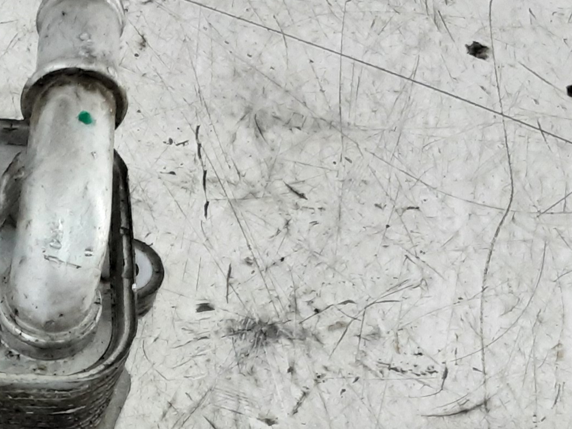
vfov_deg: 16.9
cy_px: 506
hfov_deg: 21.6
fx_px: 1388
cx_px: -111
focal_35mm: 84
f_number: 1.9
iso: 160
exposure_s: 1/50
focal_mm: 2.91
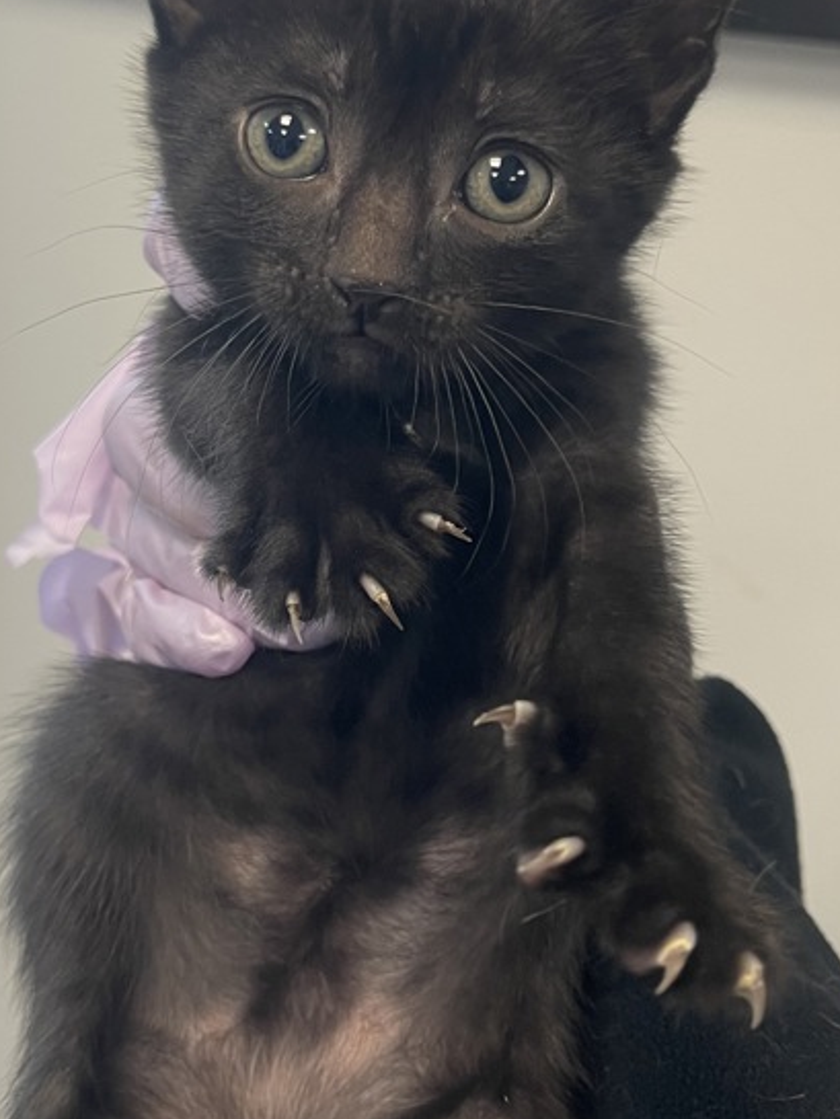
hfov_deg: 30.9
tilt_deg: -24.1
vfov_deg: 40.1
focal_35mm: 47
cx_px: 366
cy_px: 402
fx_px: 1520
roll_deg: -6.4
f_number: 1.6
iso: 100
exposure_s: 1/60
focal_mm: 5.1
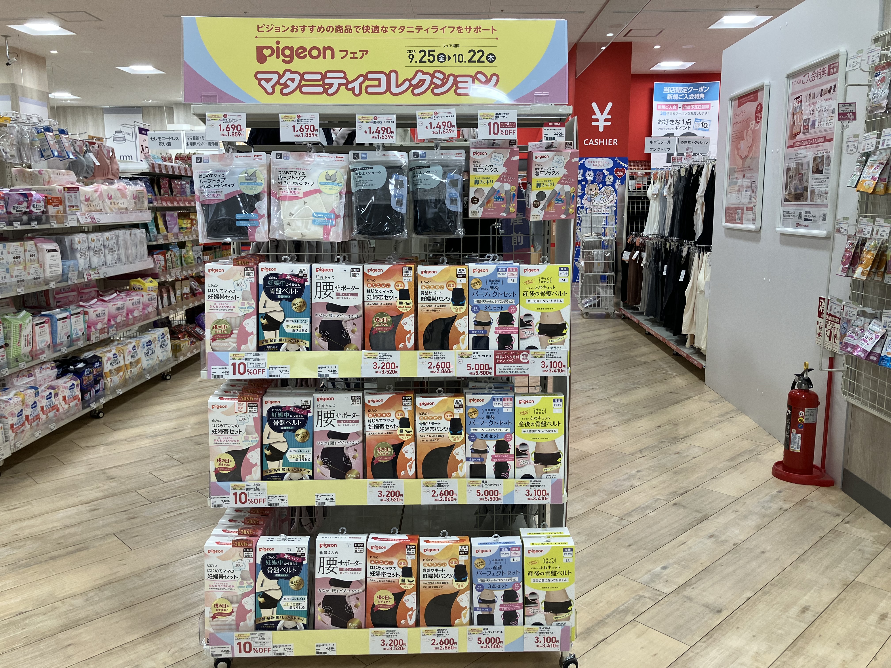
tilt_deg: -9.1
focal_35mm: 28
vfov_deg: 49.7
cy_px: 334
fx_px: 721
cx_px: 446
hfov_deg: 63.4
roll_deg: -0.1
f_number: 1.8
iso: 64
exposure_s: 1/120
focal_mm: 3.99
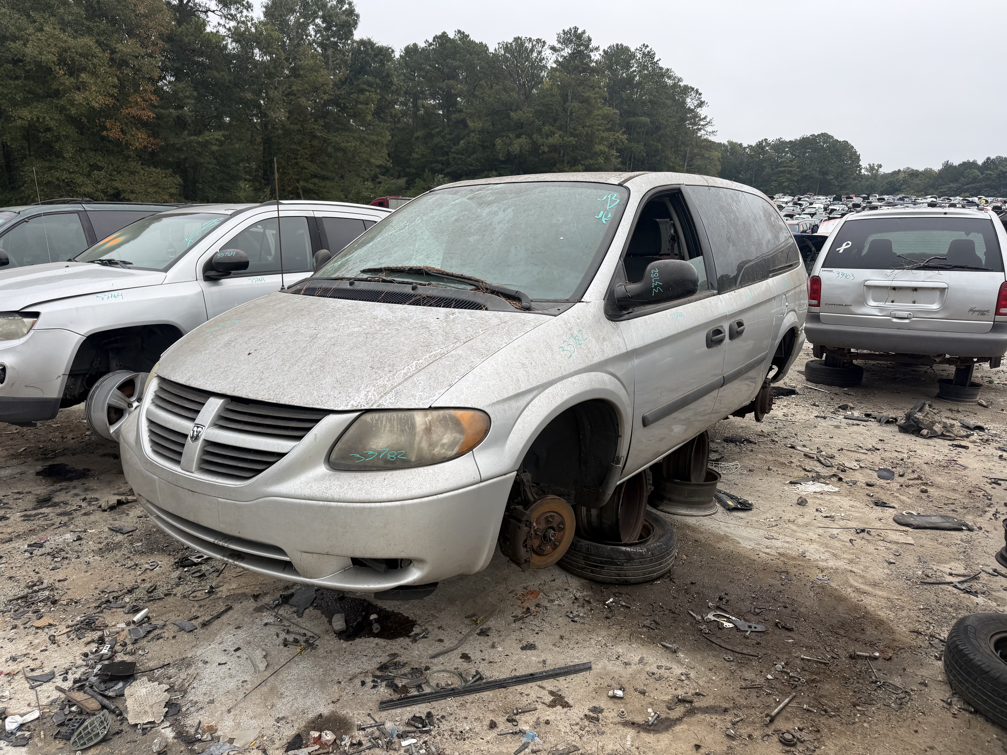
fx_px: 698
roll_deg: +1.4
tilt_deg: -5.0
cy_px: 378
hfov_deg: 71.6
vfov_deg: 56.8
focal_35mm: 24
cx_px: 504
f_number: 1.78
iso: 80
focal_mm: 6.76
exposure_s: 1/967
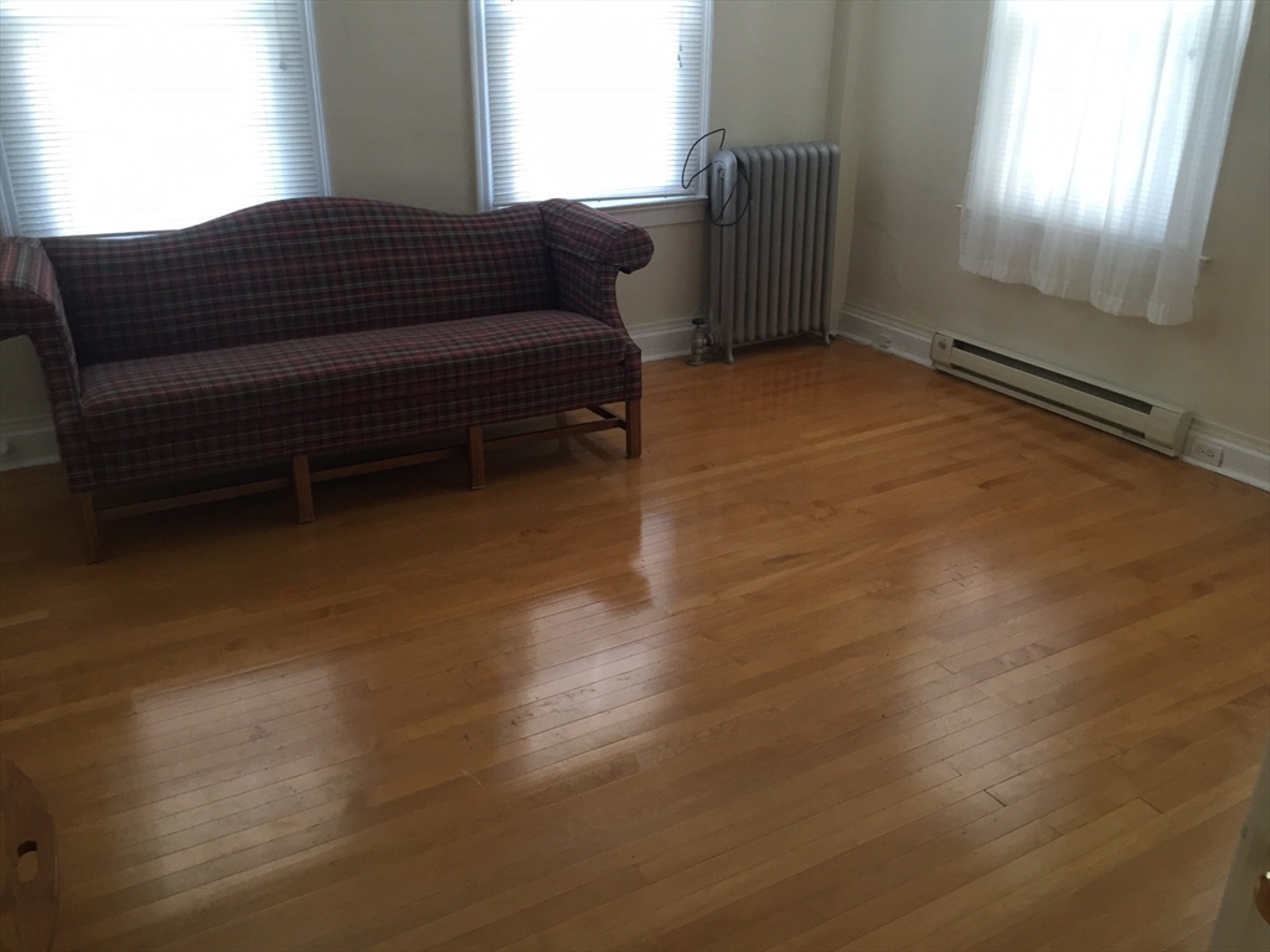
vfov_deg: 48.2
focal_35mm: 29
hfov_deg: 61.7
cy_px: 476
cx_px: 635
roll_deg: -2.9
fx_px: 1064
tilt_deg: -21.8
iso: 80
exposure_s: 1/30
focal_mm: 4.15
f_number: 2.2
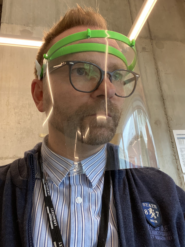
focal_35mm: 30
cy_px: 124
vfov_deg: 60.0
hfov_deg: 46.8
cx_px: 92
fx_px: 214
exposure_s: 1/33
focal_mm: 2.71
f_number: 2.2
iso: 400
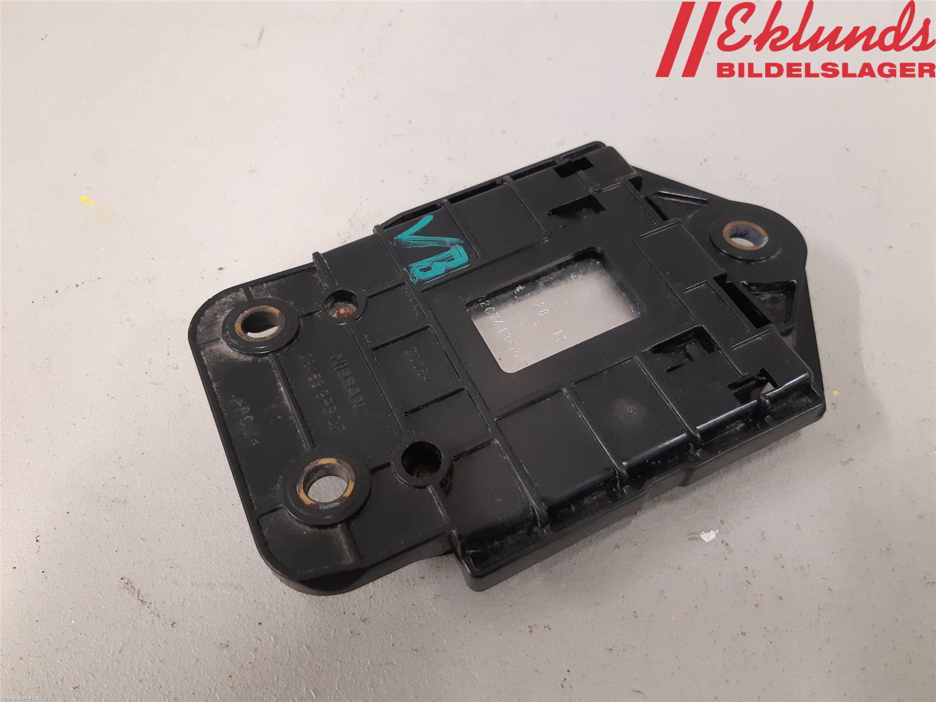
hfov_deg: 67.3
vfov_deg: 53.1
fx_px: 703
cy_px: 351
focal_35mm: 26
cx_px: 468
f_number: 1.7
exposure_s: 1/50
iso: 250
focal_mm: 3.93
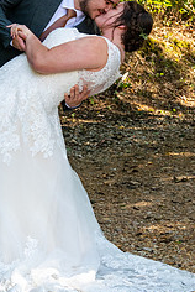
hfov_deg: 6.9
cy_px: 104
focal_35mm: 200
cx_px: 25
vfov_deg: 10.3
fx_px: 1620
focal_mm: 70
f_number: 8
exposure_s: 1/250
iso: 360
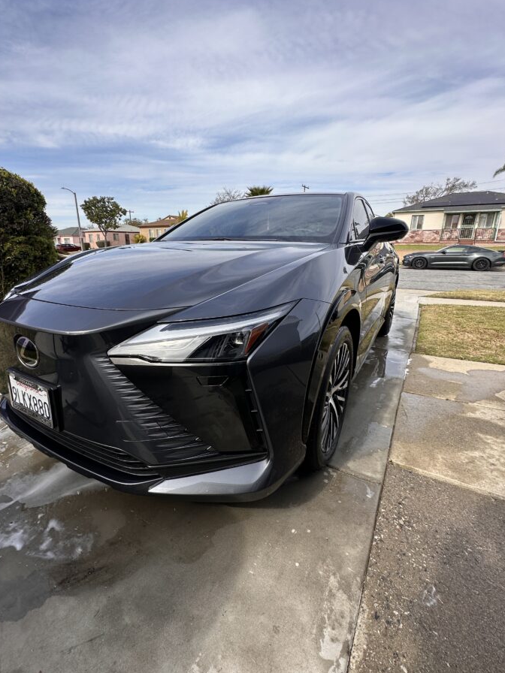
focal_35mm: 16
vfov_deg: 94.5
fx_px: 311
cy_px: 327
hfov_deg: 78.0
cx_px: 233
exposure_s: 1/1103
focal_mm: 2.22
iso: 40
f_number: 2.2
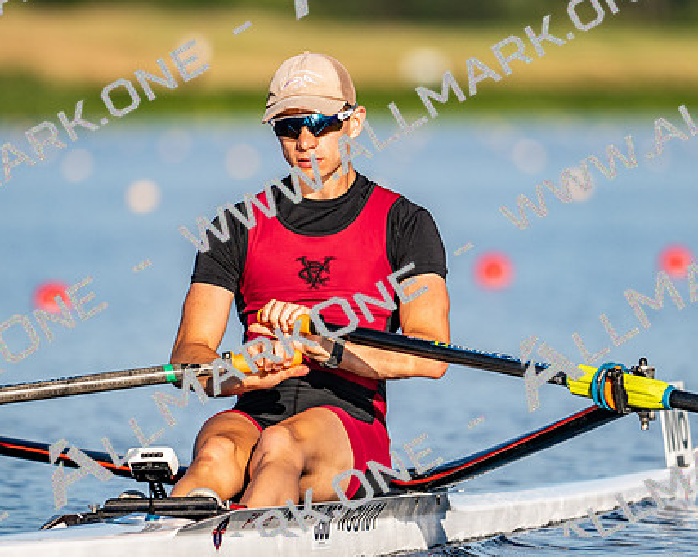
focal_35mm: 765
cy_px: 258
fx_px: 15793
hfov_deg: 2.5
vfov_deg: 2.0
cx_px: 379
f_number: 4.5
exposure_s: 1/2500
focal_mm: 400
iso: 220
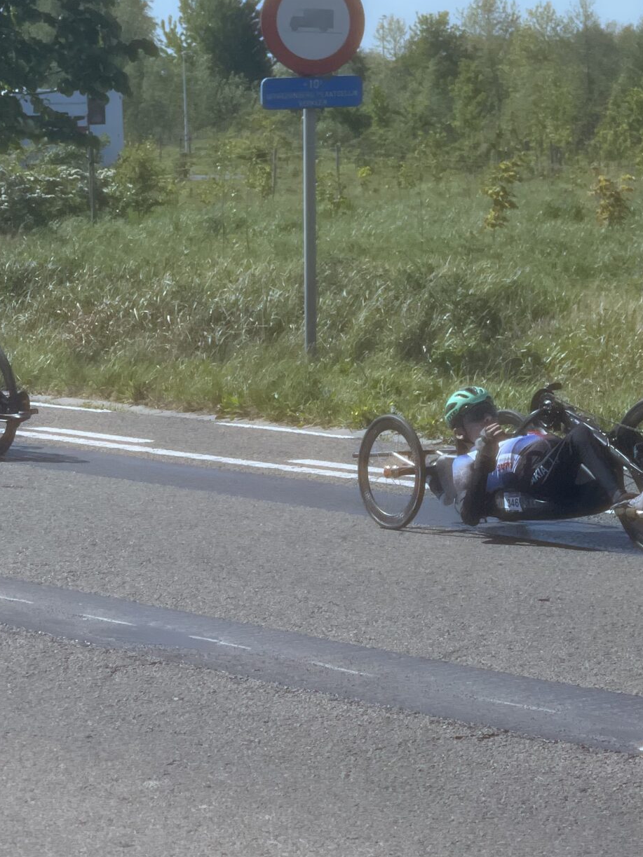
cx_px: 409
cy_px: 289
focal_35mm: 134
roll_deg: +1.0
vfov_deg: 14.7
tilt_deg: -3.3
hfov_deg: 11.1
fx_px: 3319
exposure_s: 1/1876
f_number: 2.2
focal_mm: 7.5
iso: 32
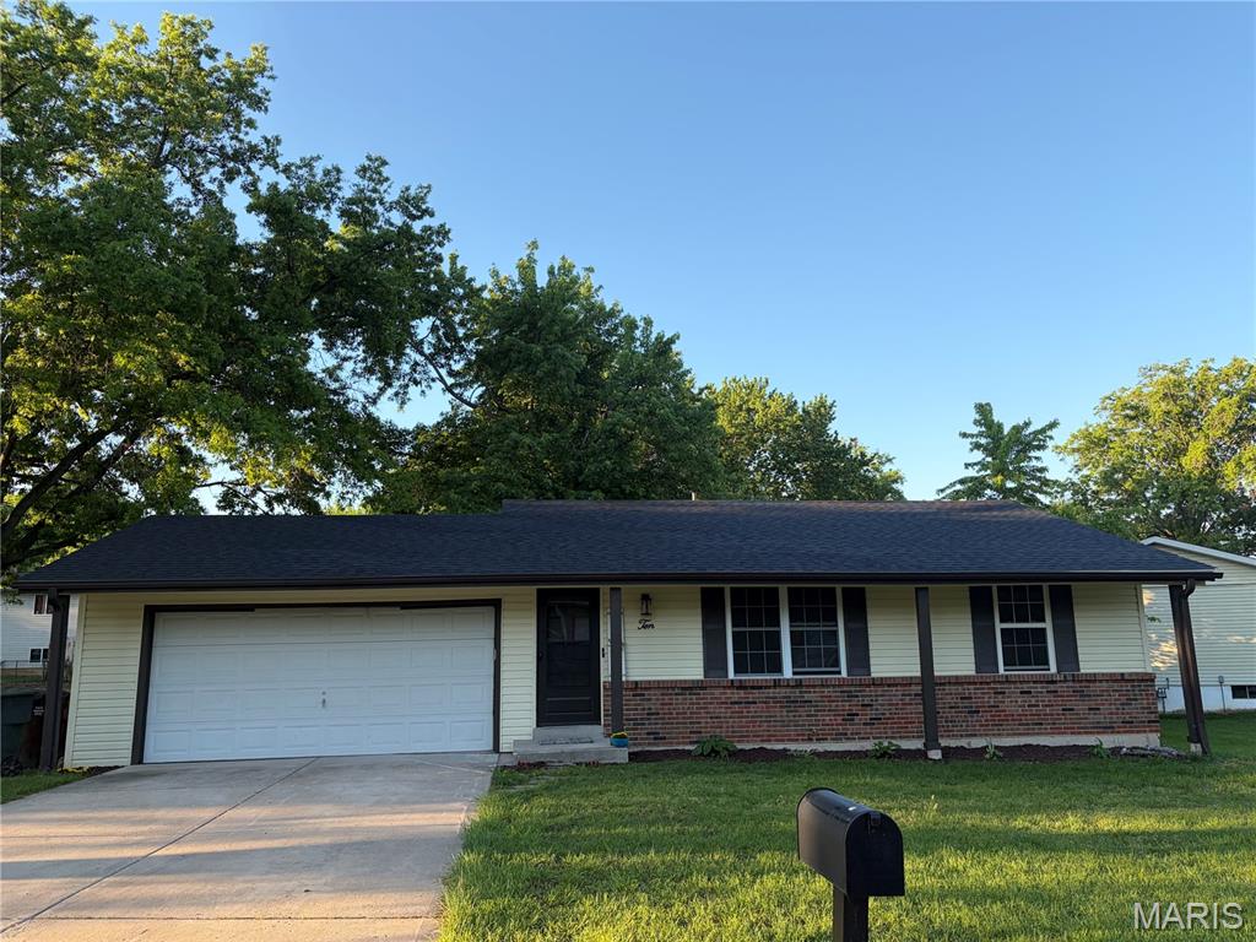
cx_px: 628
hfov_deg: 67.3
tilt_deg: +10.9
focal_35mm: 26
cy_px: 471
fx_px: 943
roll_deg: +0.9
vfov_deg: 53.1
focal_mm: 5.96
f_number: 1.6
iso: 50
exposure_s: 1/731
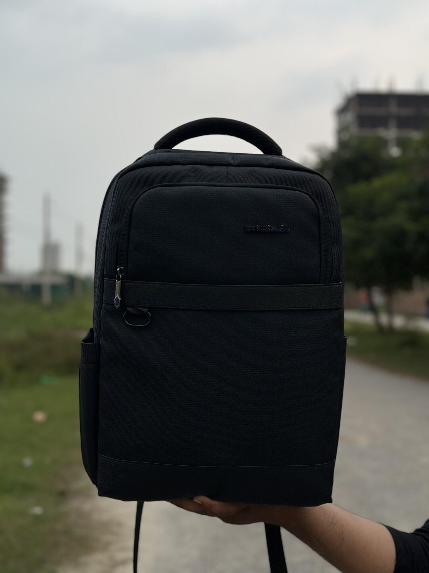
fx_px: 793
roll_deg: -1.1
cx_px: 214
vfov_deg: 39.7
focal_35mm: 48
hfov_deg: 30.3
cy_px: 286
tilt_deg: +0.3
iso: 80
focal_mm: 6.86
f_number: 1.78
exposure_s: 1/220
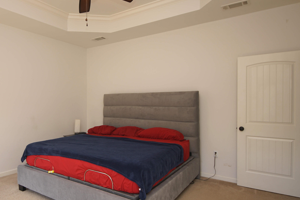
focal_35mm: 24
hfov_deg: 72.1
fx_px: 200
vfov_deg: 53.1
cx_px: 107
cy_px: 107
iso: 200
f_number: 4.5
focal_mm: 12
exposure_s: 1/60
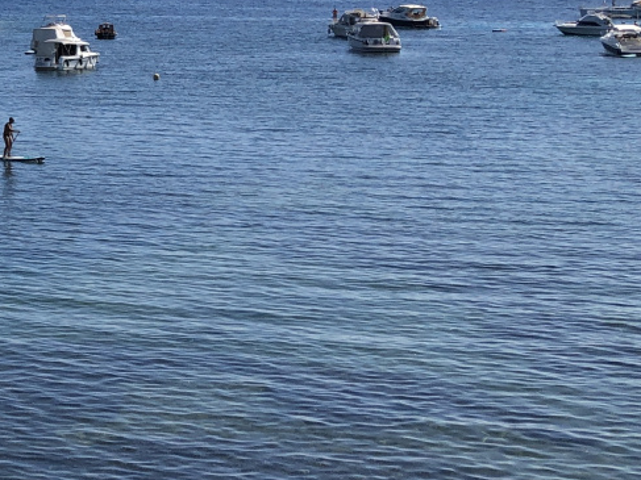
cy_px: 107
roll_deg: -0.8
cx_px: -297
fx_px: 1703
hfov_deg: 18.9
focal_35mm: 92
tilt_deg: -4.0
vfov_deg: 16.0
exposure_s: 1/2404
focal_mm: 3.99
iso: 20
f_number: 1.8
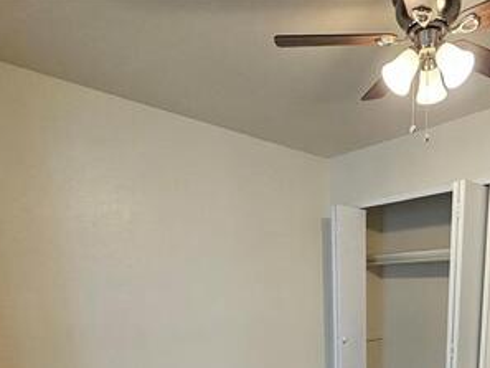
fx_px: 397
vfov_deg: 41.4
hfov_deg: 61.2
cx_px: 343
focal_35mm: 28
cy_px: 389
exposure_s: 1/60
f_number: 2.2
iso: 200
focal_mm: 2.2
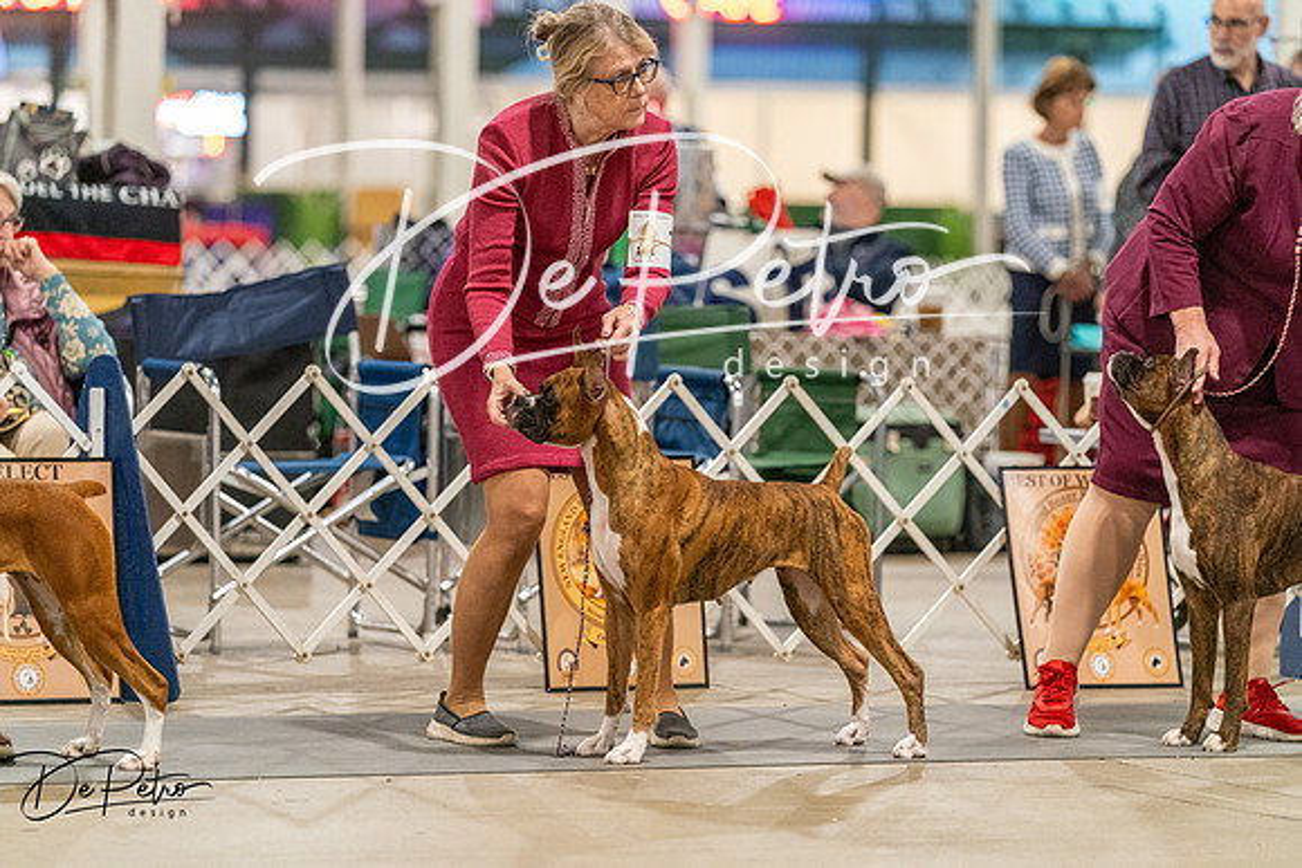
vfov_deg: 7.9
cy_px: 434
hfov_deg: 11.8
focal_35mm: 174
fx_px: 6294
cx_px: 651
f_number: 3.5
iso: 6400
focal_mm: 174
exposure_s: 1/250
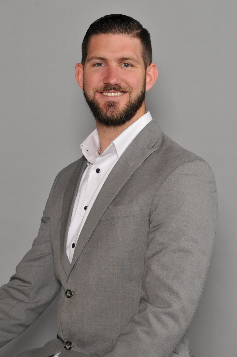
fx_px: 1158
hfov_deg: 11.7
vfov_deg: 17.5
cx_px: 105
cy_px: 175
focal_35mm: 117
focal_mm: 70
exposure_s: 1/60
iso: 200
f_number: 7.1
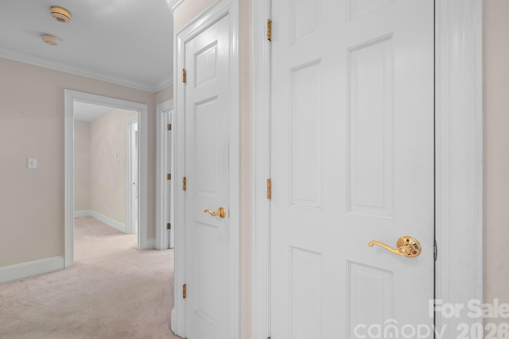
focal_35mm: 16
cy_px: 170
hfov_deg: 96.7
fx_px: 226
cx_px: 242
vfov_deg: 73.7
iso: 400
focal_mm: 15
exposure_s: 1
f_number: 8
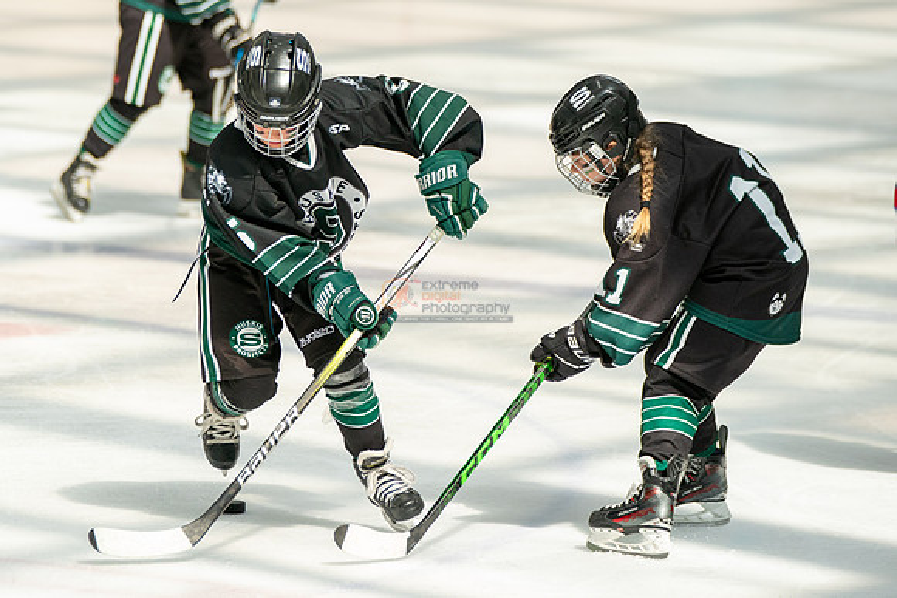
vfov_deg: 4.7
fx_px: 7292
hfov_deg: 7.0
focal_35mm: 293
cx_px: 269
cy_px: 216
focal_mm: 209
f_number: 3.5
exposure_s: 1/4000
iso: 1600
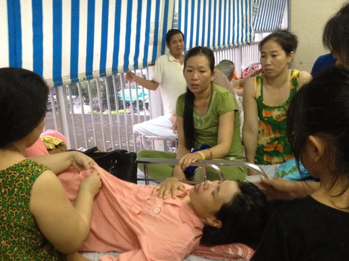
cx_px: 178
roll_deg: +1.6
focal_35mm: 45
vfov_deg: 32.1
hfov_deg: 42.1
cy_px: 144
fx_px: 453
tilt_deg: -19.9
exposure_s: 1/20
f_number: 2.4
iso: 400
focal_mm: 4.28
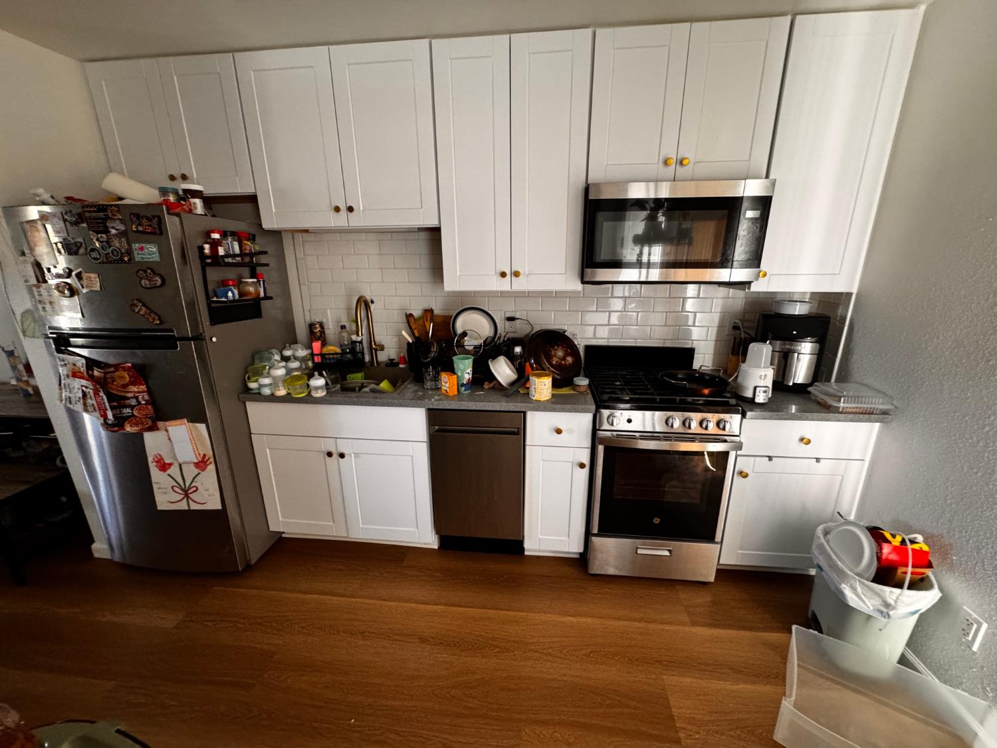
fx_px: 403
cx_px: 498
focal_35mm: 14
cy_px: 374
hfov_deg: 102.1
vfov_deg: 85.7
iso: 400
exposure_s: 1/60
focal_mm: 2.22
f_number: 2.2
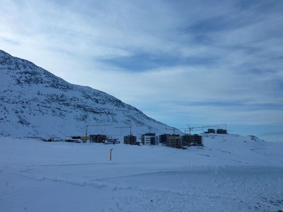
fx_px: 204
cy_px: 106
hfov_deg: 69.4
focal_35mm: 25
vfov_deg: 54.9
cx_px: 142
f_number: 5.6
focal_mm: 4.1
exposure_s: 1/640
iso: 80
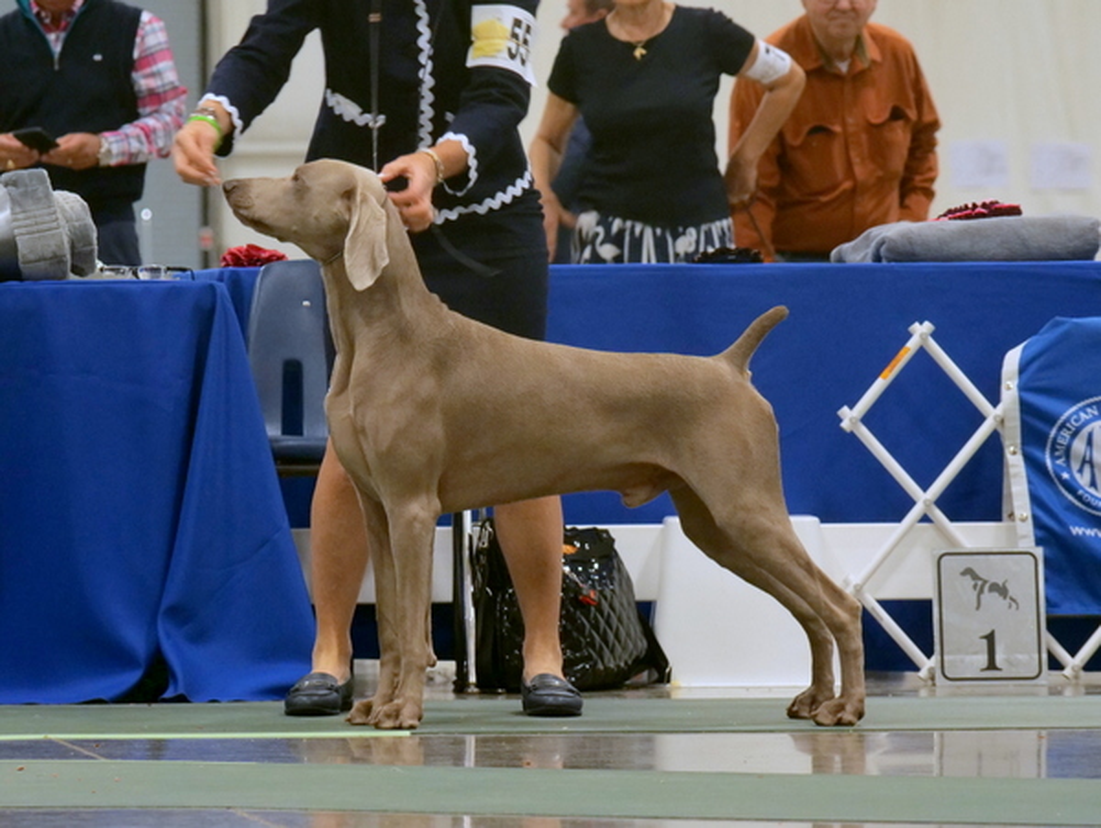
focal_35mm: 200
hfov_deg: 9.9
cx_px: 550
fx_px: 6366
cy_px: 414
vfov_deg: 7.4
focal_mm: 100
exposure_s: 1/60
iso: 800
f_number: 4
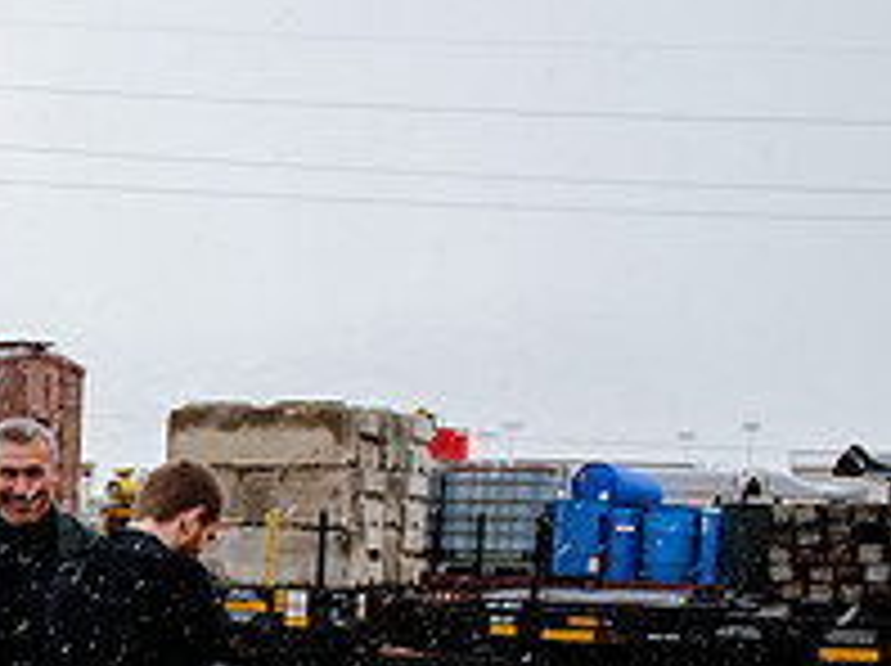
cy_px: 675
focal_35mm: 77
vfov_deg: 18.6
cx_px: -588
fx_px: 1980
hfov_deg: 20.2
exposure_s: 1/320
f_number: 7.1
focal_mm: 24
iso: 1250
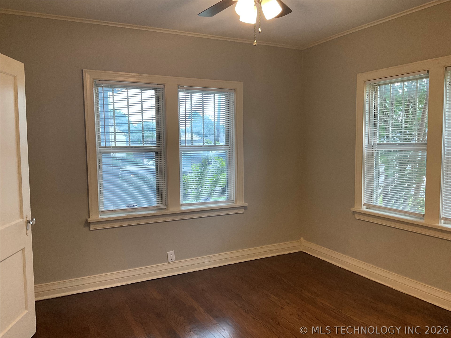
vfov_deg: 48.2
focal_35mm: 29
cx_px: 226
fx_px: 378
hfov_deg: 61.7
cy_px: 169
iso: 64
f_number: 1.8
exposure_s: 1/60
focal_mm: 3
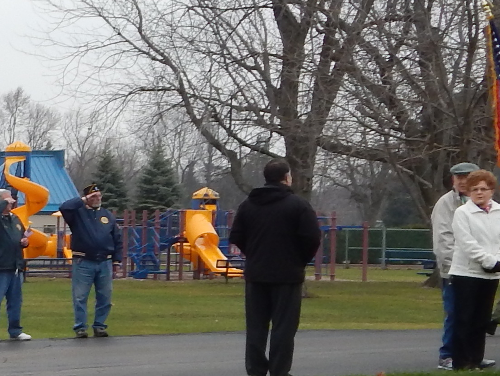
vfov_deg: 11.5
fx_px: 1864
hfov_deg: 13.3
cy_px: 300
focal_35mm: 129
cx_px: -484
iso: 125
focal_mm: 5.6
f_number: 3.2
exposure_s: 1/400
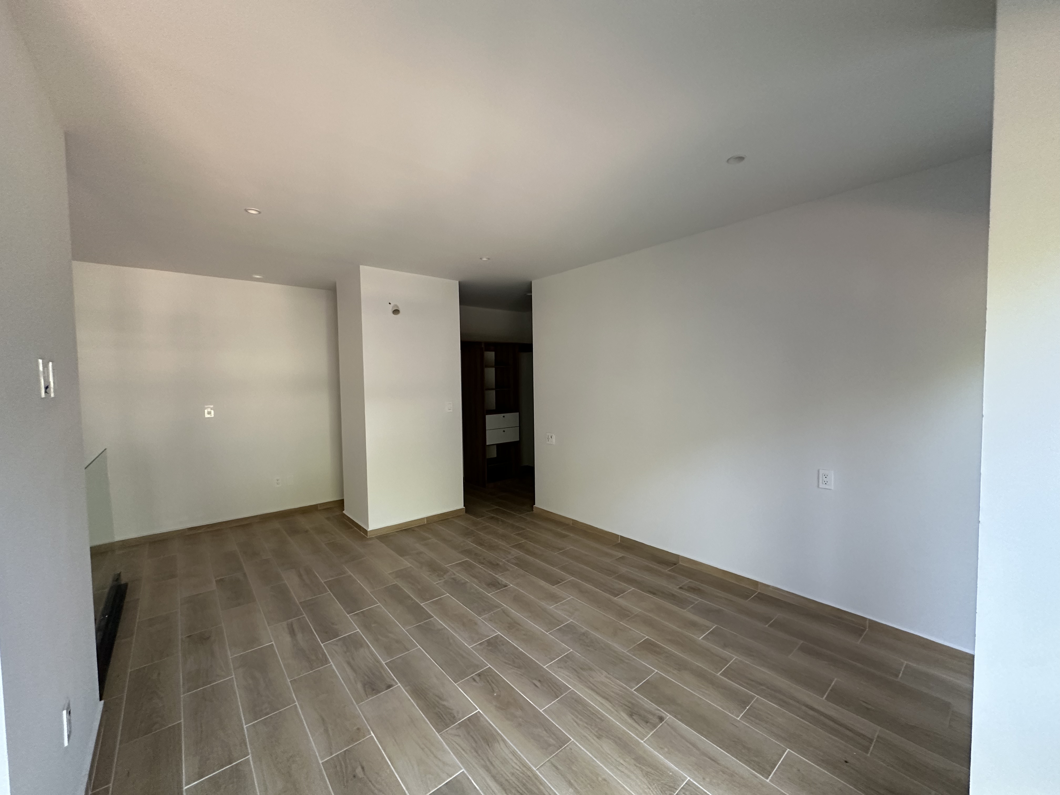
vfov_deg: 85.7
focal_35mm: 14
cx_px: 530
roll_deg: +0.3
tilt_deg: -2.5
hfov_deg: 102.1
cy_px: 398
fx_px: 429
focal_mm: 2.22
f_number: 2.2
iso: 320
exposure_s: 1/80
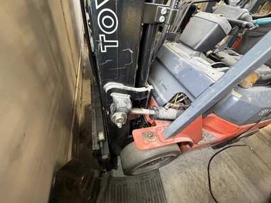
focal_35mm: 14
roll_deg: -14.6
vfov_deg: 85.7
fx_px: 110
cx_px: 136
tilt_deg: -42.2
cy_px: 102
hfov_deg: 102.1
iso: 320
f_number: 2.2
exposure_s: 1/60
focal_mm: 2.22
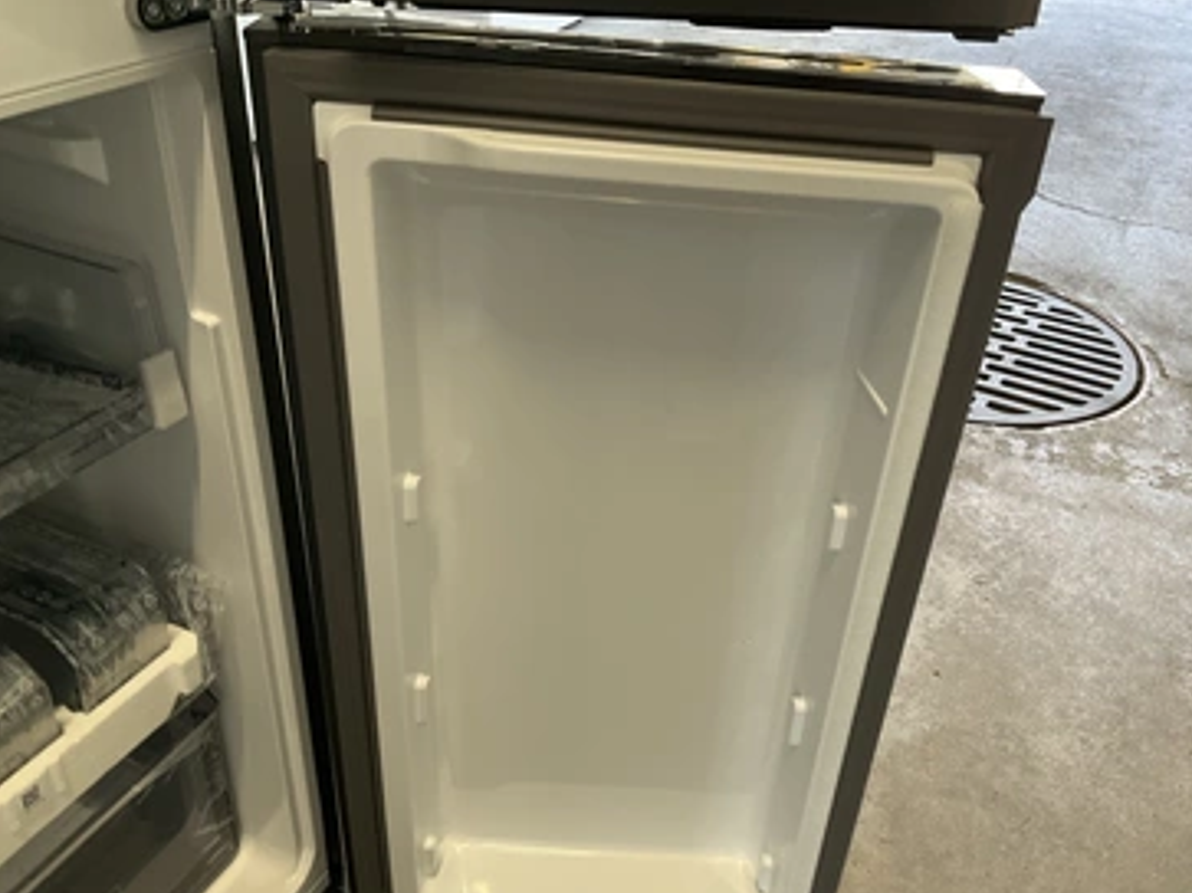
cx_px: 653
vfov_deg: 44.1
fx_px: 1102
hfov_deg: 56.7
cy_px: 486
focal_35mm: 32
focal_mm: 3
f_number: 1.8
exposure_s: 1/60
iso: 80
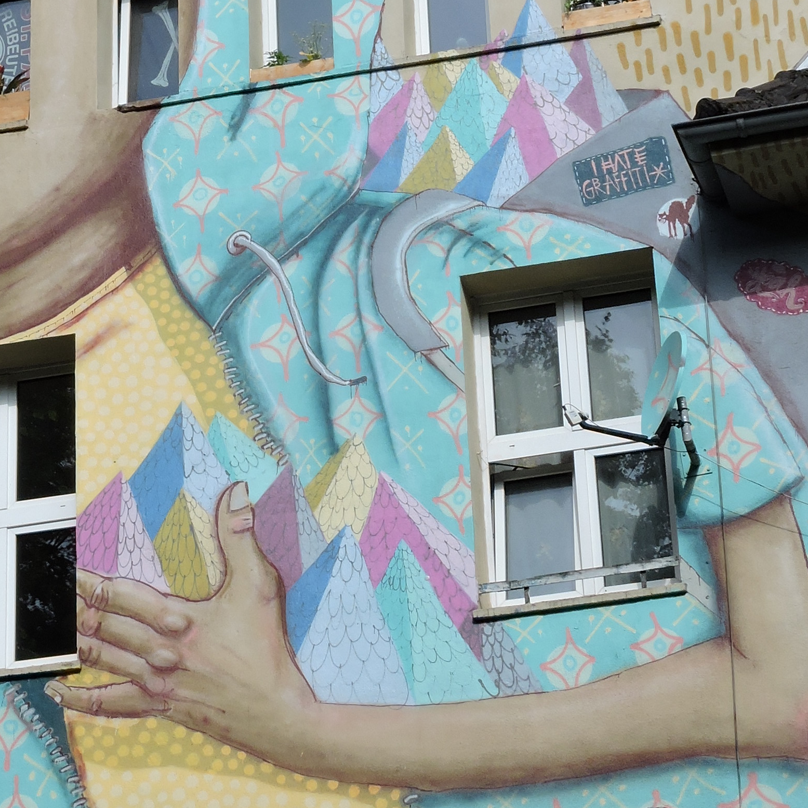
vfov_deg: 13.3
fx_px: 3459
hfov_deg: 13.3
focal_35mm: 131
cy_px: 319
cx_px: 314
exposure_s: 1/800
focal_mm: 9
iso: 100
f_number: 4
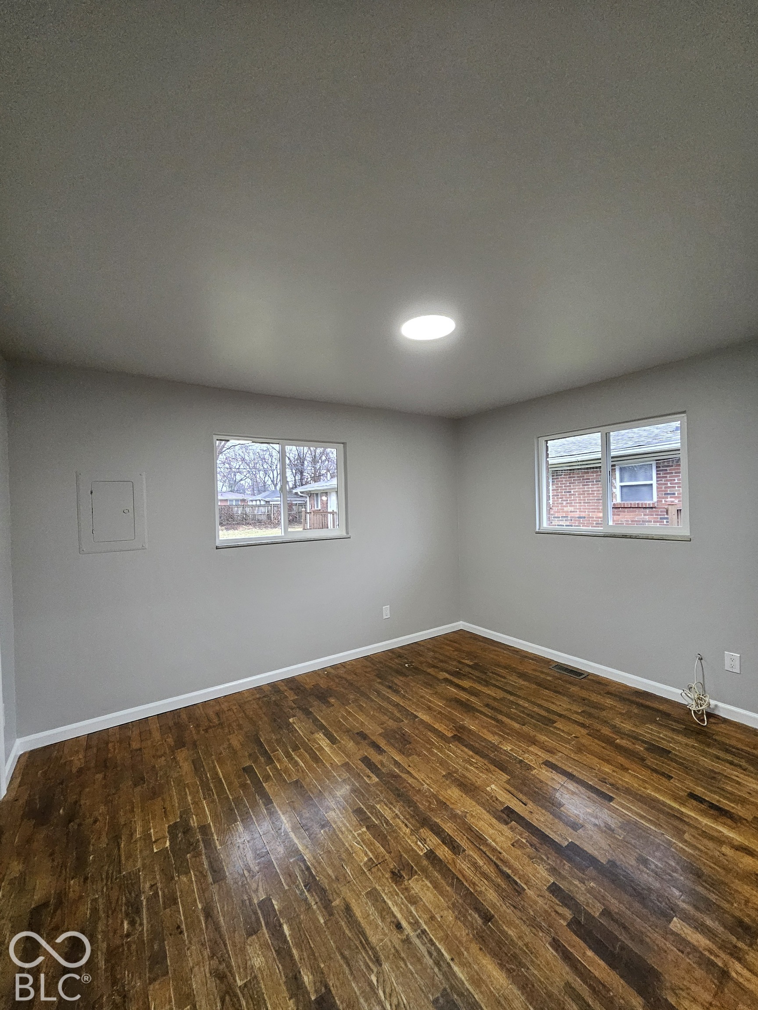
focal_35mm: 13
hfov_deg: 89.9
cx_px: 379
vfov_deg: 106.2
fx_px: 380
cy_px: 505
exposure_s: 1/60
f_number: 2.2
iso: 400
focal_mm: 1.74
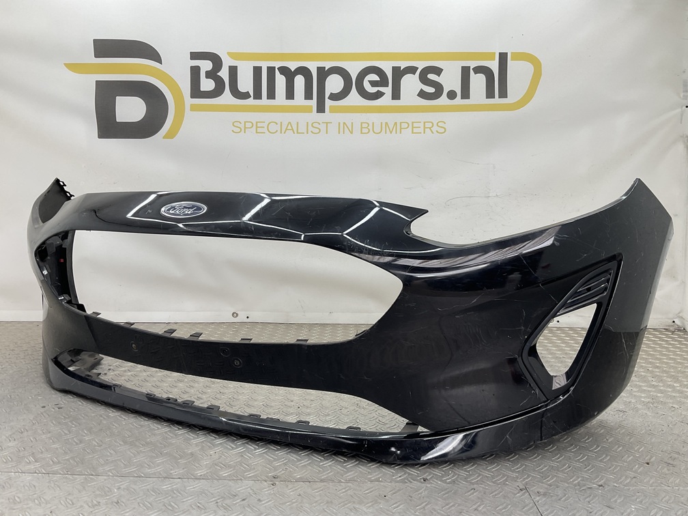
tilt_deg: -7.5
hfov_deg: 61.7
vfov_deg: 48.2
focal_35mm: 29
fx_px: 576
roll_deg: -2.0
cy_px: 258
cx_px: 344
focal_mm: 3
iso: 20
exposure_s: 1/120
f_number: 1.8
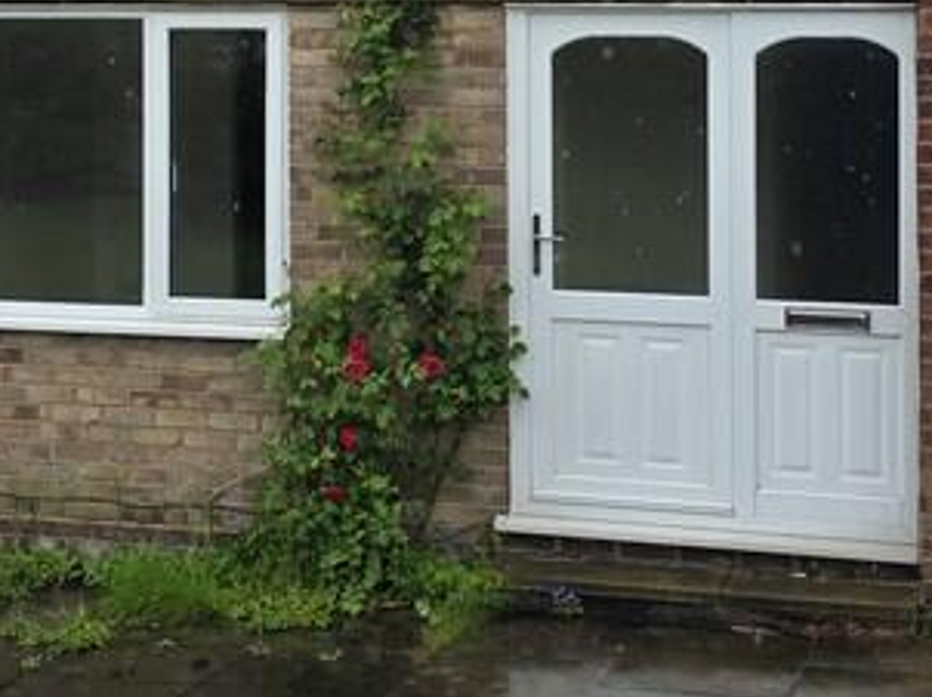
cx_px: 361
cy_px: 19
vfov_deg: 18.4
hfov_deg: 25.0
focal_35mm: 78
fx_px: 2098
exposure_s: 1/1402
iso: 80
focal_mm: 6.3
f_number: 1.7
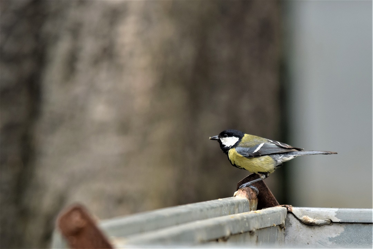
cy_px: 124
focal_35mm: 525
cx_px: 186
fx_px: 5439
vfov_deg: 2.6
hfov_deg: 3.9
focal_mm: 350
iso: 320
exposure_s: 1/90
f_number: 6
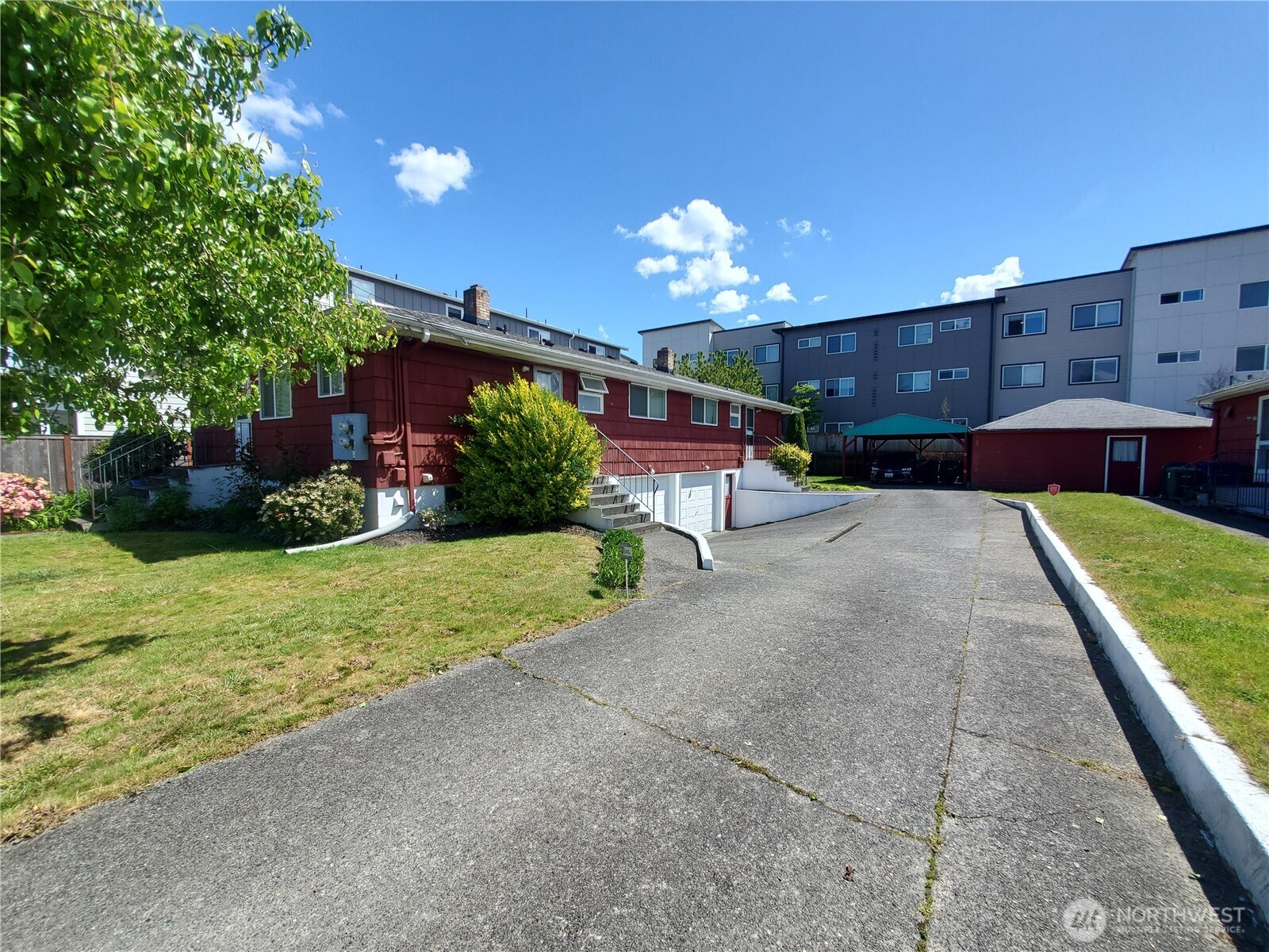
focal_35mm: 13
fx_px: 477
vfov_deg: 89.9
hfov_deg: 106.2
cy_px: 476
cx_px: 634
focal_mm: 1.8
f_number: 2.2
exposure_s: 1/871
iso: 50
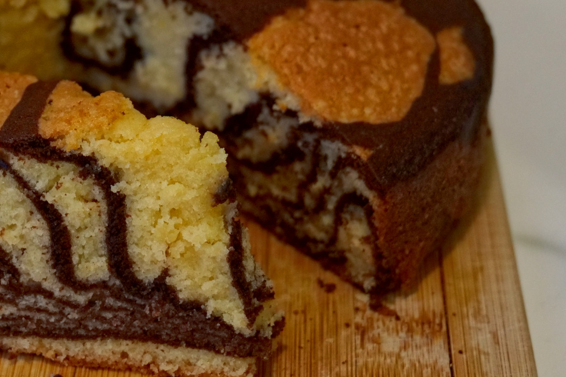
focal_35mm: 118
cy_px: 16
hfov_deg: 17.1
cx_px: 57
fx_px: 1855
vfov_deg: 11.5
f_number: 7.1
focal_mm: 60
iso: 6400
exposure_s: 1/60
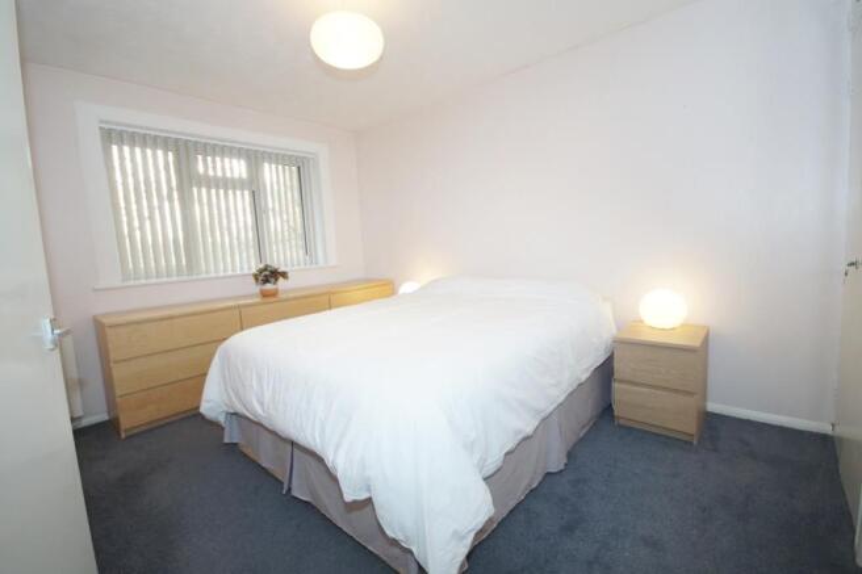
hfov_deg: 100.4
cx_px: 431
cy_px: 287
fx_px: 359
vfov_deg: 77.3
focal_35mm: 15
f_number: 4
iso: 1250
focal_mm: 10
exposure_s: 1/160
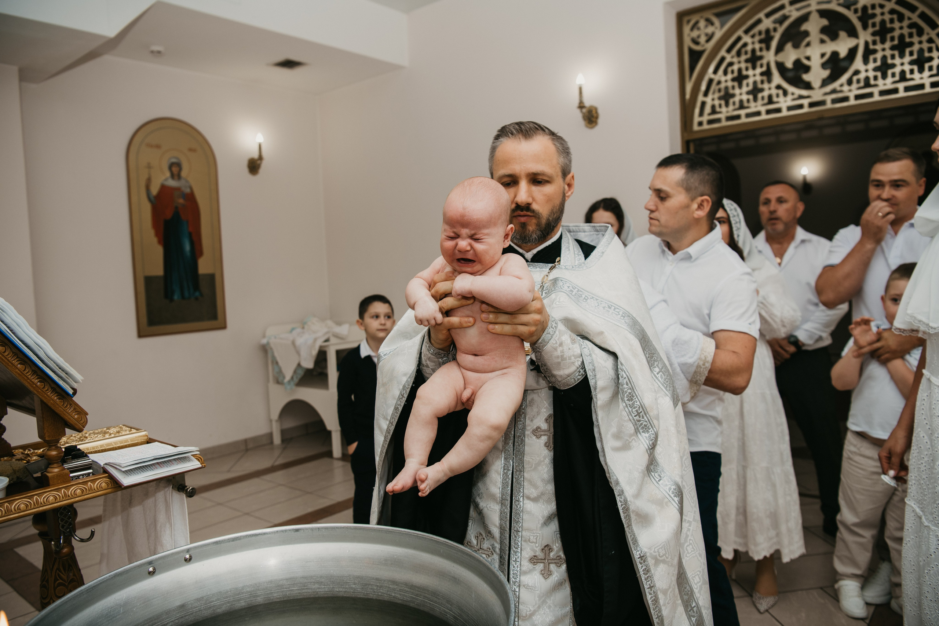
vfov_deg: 47.9
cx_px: 470
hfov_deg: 67.4
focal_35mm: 27
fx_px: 704
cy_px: 313
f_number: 4
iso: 125
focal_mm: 27
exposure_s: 1/160
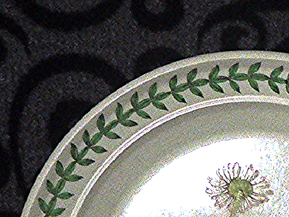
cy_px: 354
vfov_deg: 10.3
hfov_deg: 13.1
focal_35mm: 138
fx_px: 1152
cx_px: 495
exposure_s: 1/50
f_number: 2.8
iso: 400
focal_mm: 6
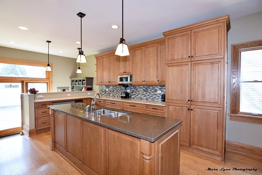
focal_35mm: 16
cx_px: 131
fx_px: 120
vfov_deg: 72.1
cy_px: 88
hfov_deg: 95.0
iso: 800
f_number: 5
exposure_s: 1/100
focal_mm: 11
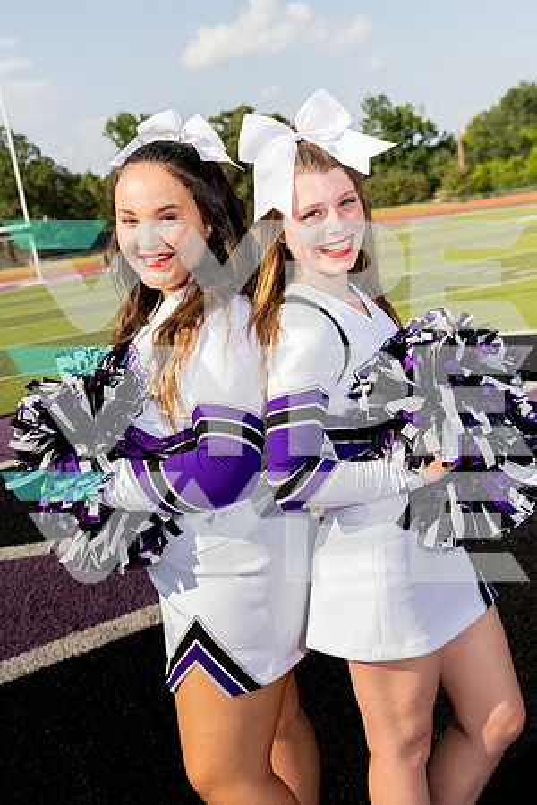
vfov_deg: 43.6
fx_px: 1007
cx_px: 268
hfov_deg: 29.9
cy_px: 402
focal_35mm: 45
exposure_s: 1/250
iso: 100
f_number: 6.3
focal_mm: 45
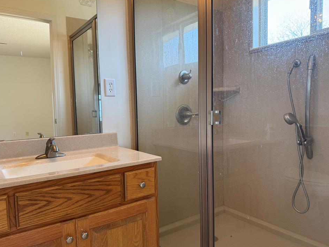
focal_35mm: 26
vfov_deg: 53.1
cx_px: 156
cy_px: 129
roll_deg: +1.4
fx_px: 247
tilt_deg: -4.0
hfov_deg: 67.3
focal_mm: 6.76
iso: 125
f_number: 1.78
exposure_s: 1/120
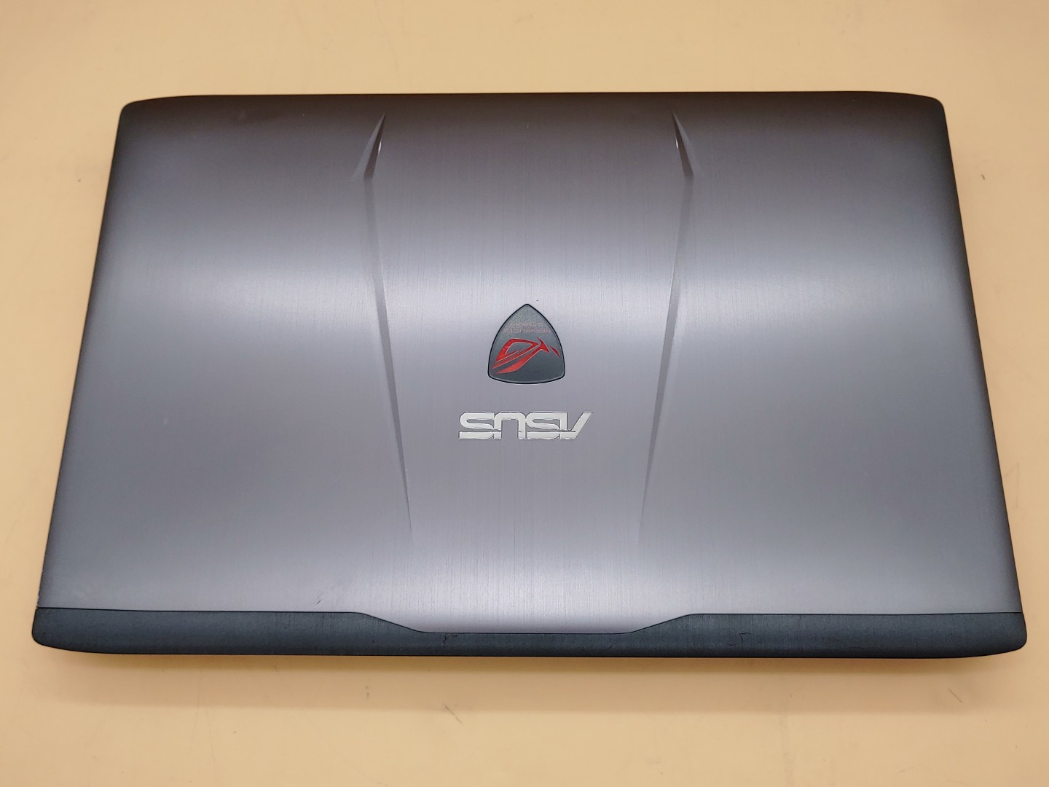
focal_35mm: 31
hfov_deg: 58.4
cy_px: 394
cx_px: 524
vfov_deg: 45.4
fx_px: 939
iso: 50
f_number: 1.8
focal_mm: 4.36
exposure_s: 1/134
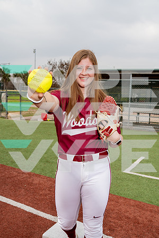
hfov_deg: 37.9
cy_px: 119
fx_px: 232
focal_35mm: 35
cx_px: 80
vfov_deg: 54.4
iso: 80
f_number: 5.6
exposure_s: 1/250
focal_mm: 35
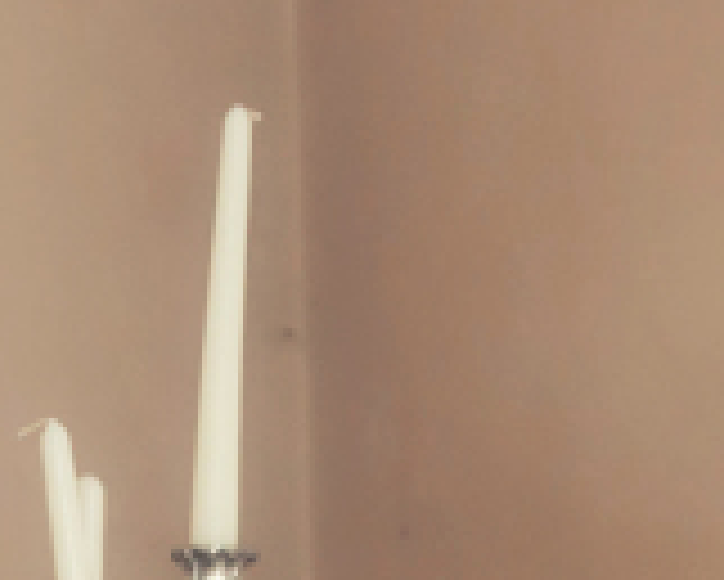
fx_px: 8619
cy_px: 1326
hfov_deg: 4.8
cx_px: 720
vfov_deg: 3.8
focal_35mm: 402
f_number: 5
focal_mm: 45
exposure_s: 1/125
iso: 200
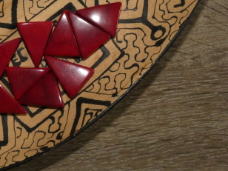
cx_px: 57
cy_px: 56
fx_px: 343
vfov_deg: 27.8
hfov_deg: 36.0
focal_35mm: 52
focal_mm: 5.3
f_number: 3.3
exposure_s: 1/125
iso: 800
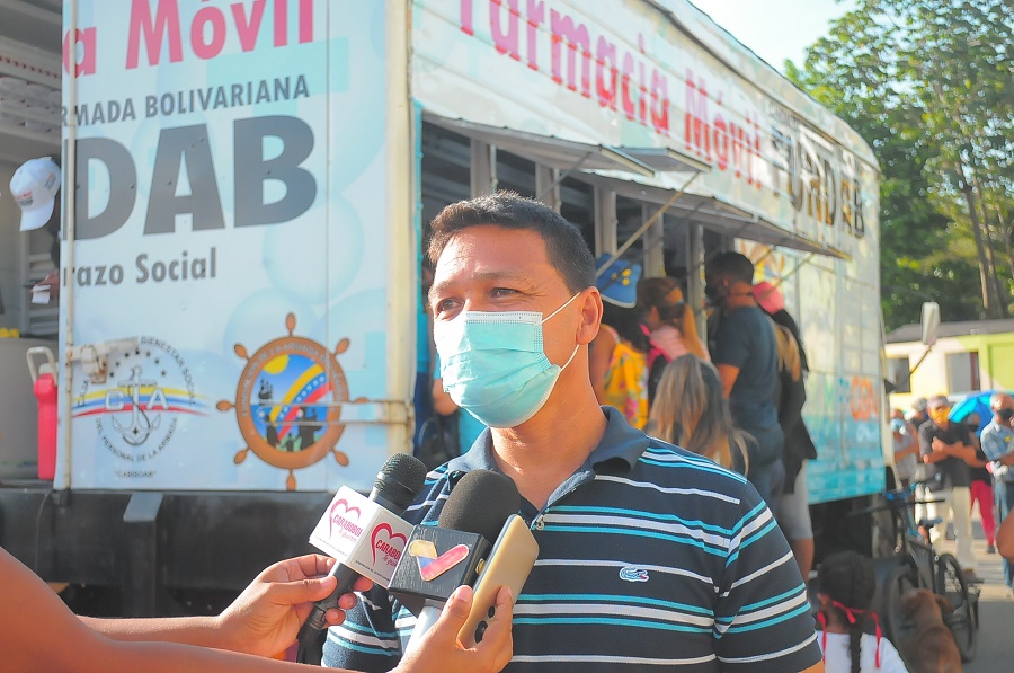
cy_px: 336
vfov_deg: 25.0
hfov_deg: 36.9
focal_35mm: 54
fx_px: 1519
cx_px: 507
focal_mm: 36
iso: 1250
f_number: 5
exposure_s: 1/2000
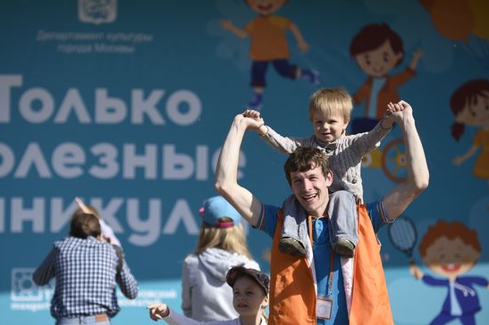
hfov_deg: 11.5
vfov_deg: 7.7
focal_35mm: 179
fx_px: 2430
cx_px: 182
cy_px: 182
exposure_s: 1/2500
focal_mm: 140
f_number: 2.8
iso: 125
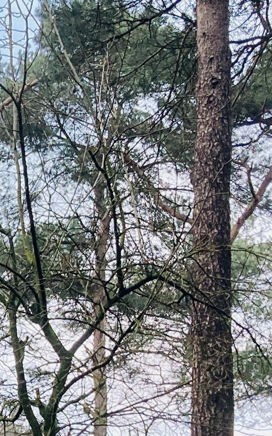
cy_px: 391
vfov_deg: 18.8
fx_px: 1292
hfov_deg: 11.4
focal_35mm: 109
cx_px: -173
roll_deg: -0.8
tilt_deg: +16.7
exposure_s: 1/66
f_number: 1.8
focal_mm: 3.99
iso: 80
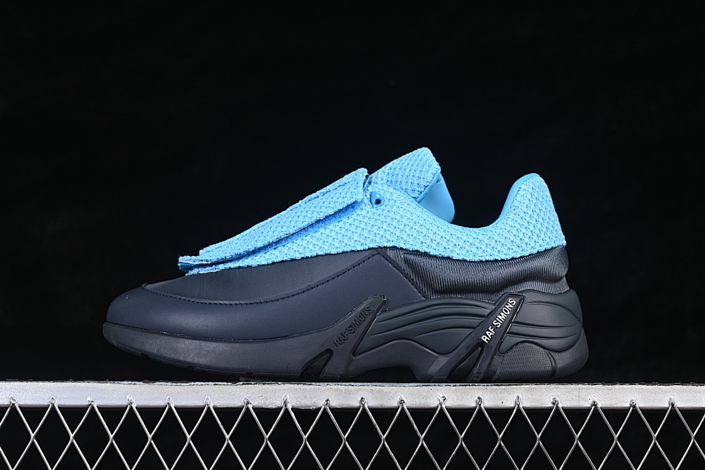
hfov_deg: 27.0
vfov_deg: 18.2
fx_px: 1469
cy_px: 235
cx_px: 352
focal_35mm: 75
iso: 160
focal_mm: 50
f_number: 6.3
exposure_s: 1/60
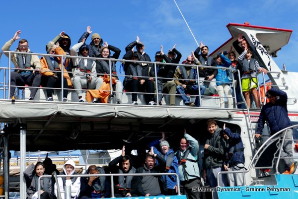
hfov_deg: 39.6
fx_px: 414
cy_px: 100
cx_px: 149
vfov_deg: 27.0
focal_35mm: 50
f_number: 3.3
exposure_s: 1/1600
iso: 125
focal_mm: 18.17
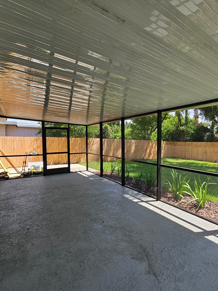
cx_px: 154
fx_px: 151
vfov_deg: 87.8
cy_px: 146
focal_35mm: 18
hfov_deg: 68.5
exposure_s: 1/356
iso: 50
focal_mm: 2.2
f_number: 2.2
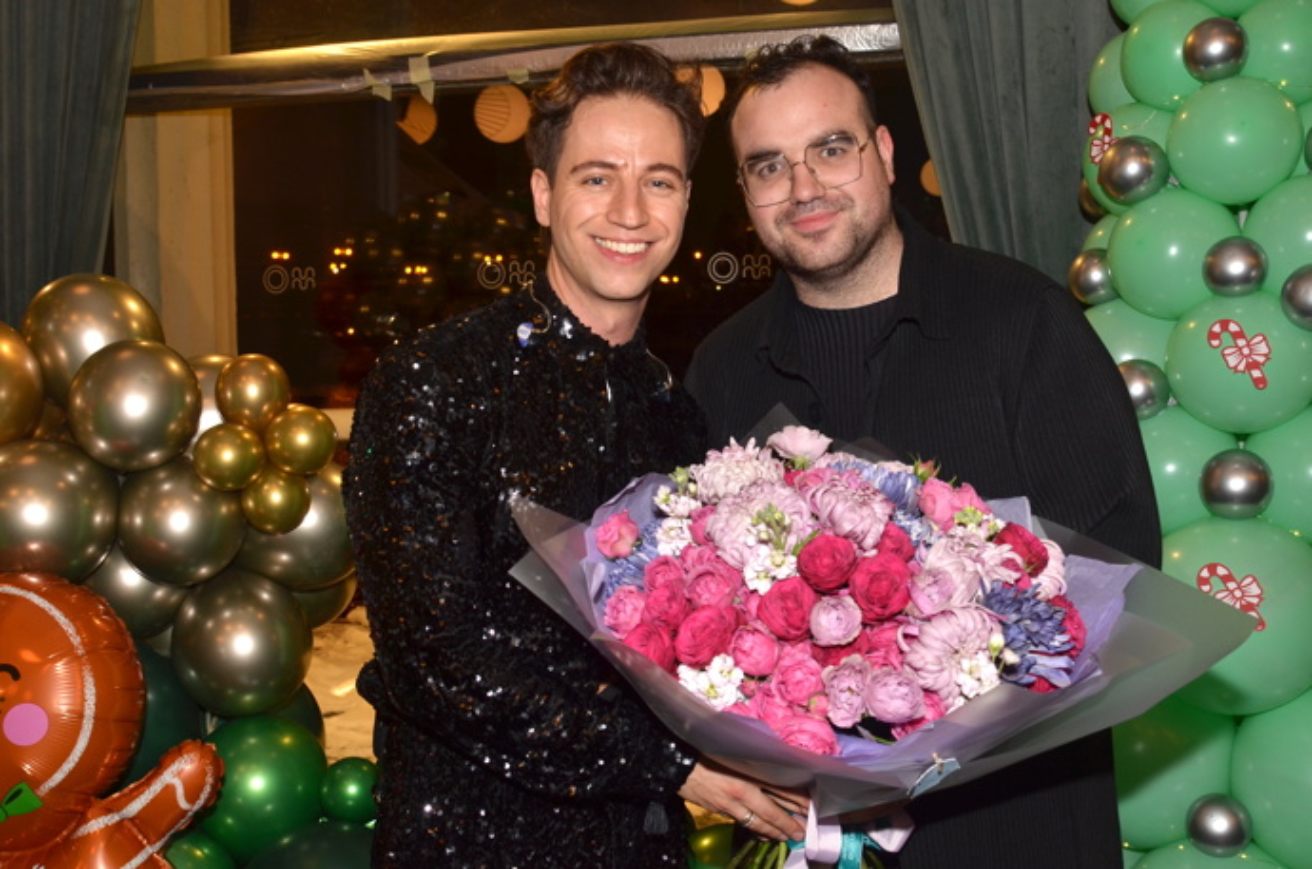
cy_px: 434
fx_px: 1309
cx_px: 656
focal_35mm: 36
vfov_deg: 36.7
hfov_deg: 53.2
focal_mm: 24
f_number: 5.6
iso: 500
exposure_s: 1/60
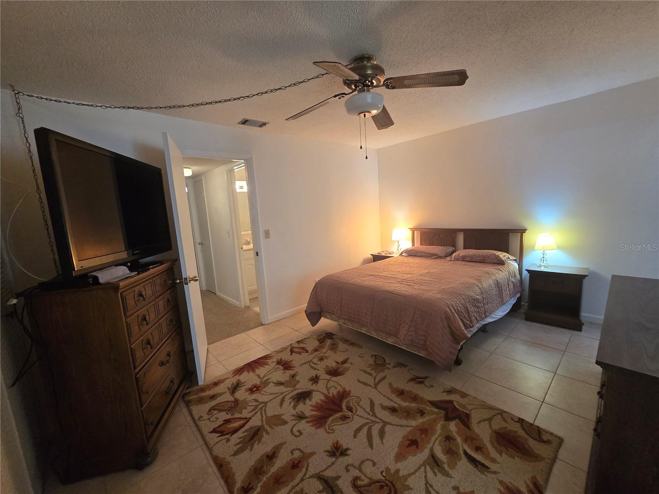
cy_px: 247
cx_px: 330
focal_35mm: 13
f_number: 2.2
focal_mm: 2.2
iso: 250
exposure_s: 1/60
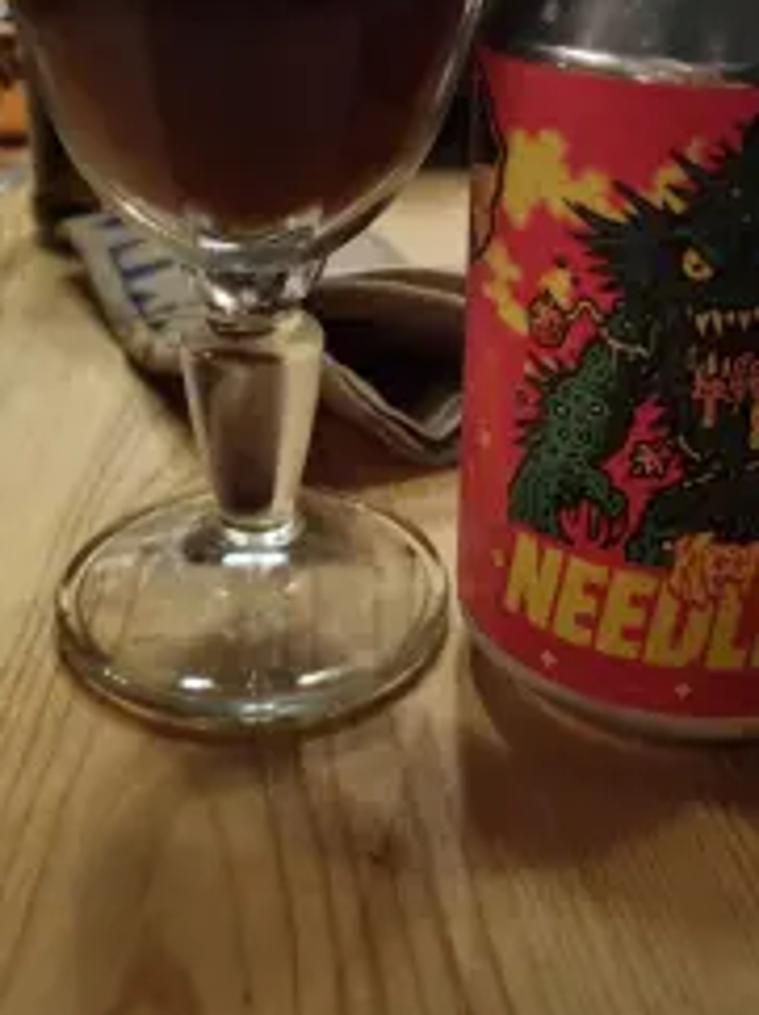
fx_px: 1259
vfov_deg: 42.3
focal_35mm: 43
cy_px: 231
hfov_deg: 33.5
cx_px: 415
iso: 1600
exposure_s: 1/20
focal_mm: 5.4
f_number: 1.8
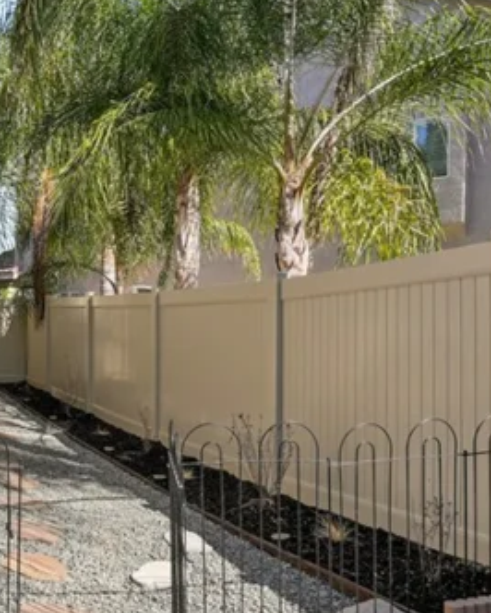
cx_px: -9
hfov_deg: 35.2
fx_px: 690
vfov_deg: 47.9
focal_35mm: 38
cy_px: 316
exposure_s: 1/125
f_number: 10
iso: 100
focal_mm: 16
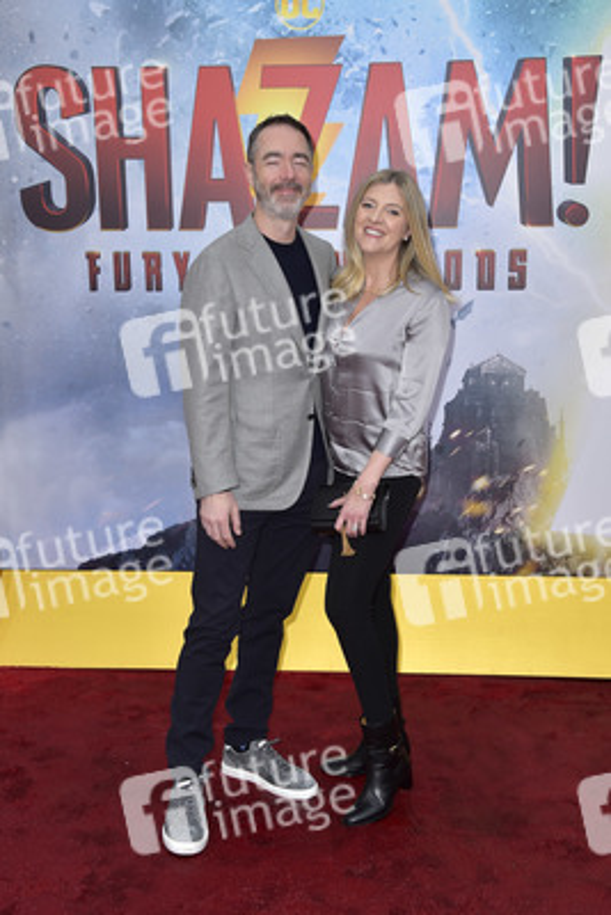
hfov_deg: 29.9
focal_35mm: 45
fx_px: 1145
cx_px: 306
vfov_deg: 43.6
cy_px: 458
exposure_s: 1/250
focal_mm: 45
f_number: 6.3
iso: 320
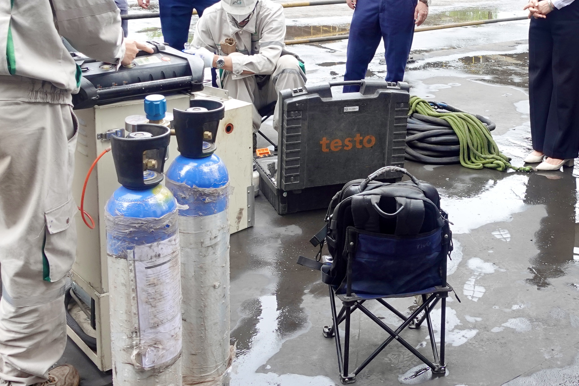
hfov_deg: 37.9
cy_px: 86
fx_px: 820
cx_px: 432
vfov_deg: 26.1
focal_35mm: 51
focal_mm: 9.4
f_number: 3.5
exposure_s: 1/80
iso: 125
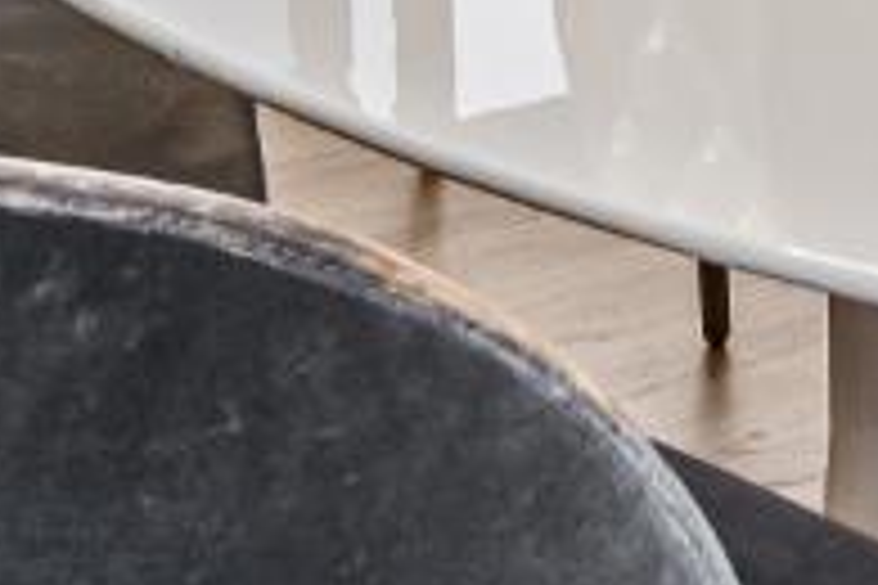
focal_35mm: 123
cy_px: -1008
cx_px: 964
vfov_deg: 9.4
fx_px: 3000
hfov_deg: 16.2
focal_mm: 16
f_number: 11
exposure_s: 1/5
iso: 800
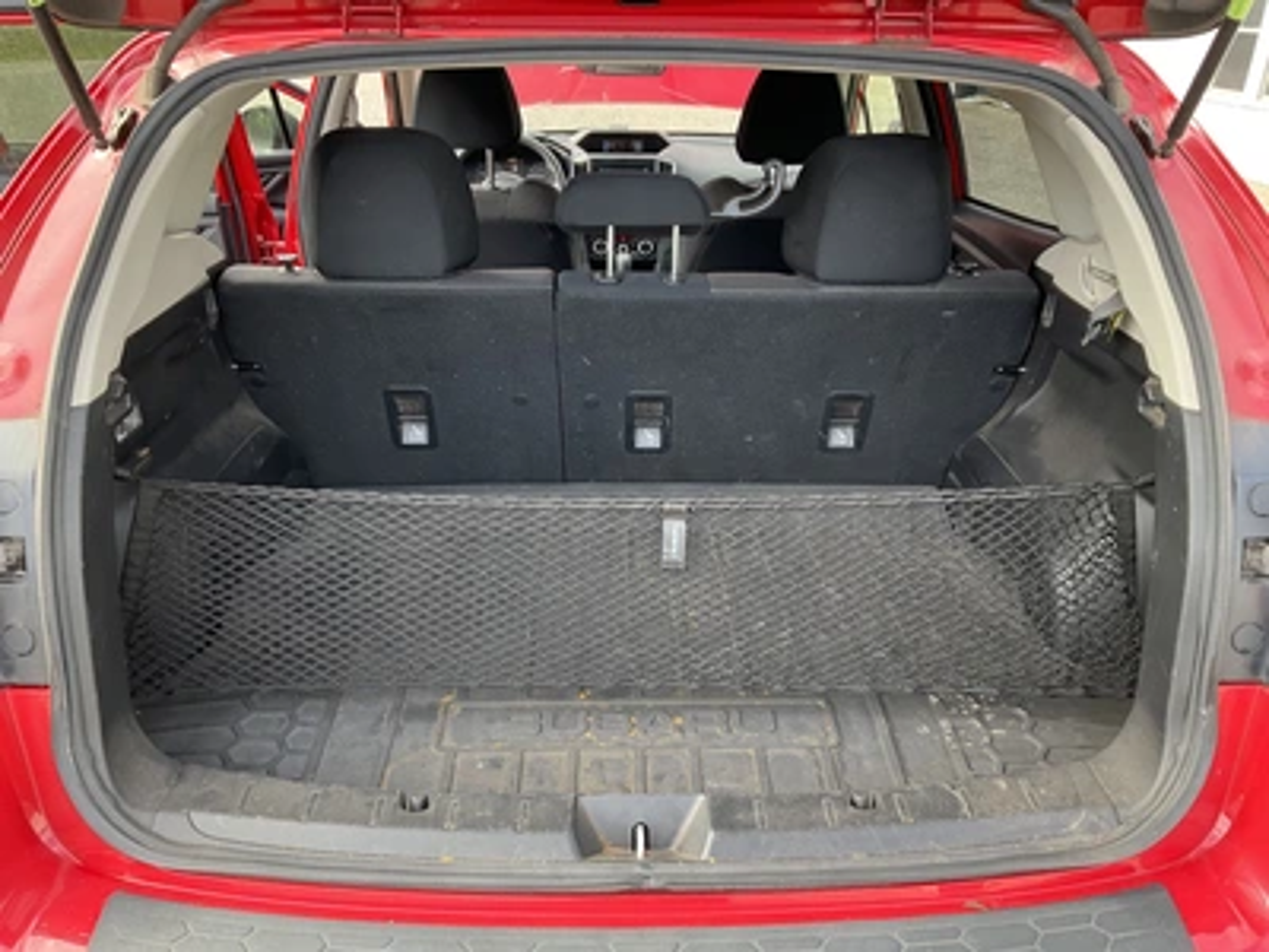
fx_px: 1063
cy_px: 476
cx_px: 634
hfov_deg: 61.7
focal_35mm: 29
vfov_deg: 48.2
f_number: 1.8
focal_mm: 3
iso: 40
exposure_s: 1/122
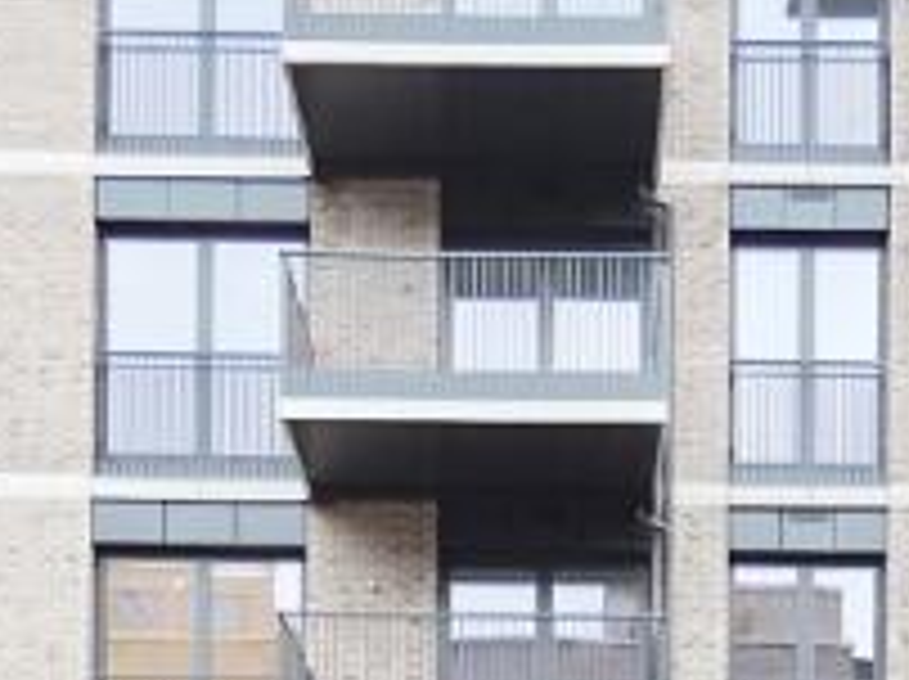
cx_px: 621
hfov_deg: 29.2
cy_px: 1256
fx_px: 1731
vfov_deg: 17.5
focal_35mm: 66
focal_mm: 2.2
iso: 200
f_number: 2.2
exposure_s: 1/100
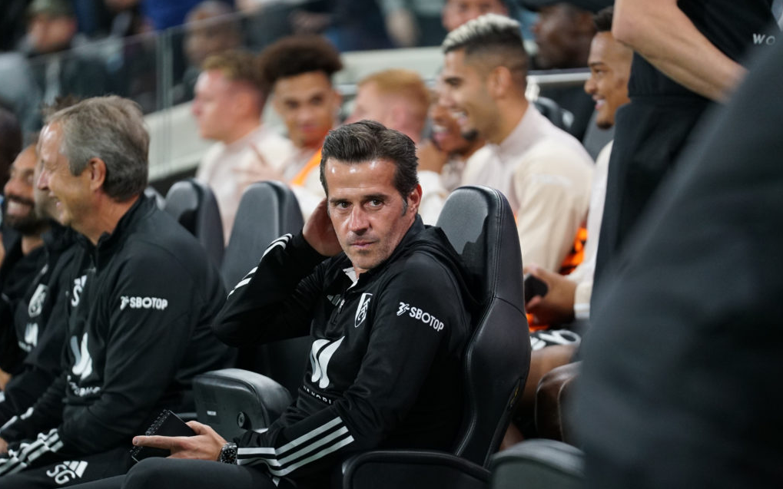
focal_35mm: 205
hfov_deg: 10.2
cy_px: 255
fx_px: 4375
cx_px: 390
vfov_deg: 6.4
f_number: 2.8
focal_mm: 200
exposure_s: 1/1250
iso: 3200
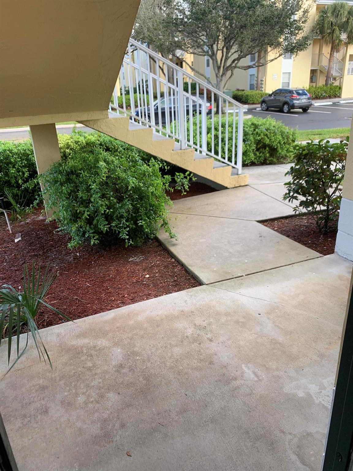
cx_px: 176
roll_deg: +3.4
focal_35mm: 26
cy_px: 236
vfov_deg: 67.3
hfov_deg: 53.1
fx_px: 354
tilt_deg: -21.1
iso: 25
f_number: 1.8
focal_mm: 4.25
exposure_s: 1/193
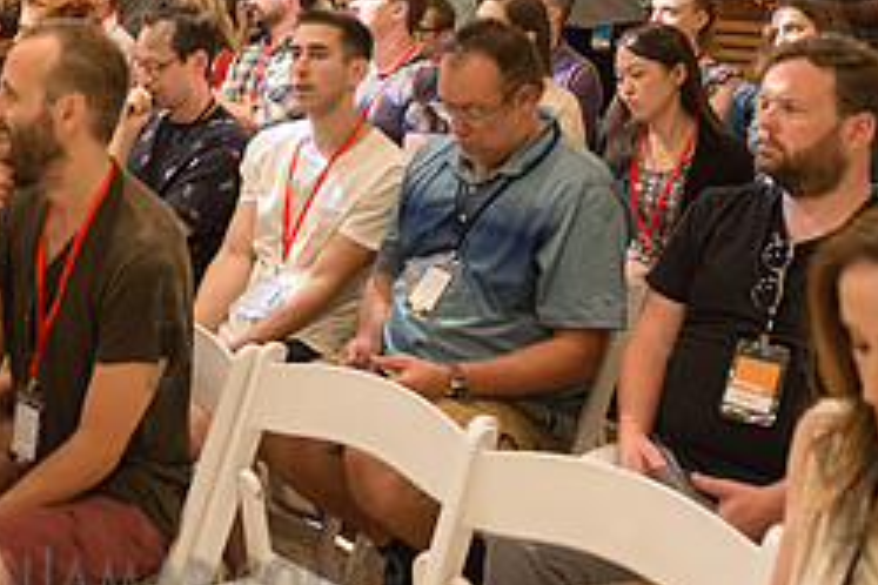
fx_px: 1366
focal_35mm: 56
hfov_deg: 34.5
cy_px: -12
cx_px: 166
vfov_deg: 23.1
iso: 4000
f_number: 2.8
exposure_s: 1/200
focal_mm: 24
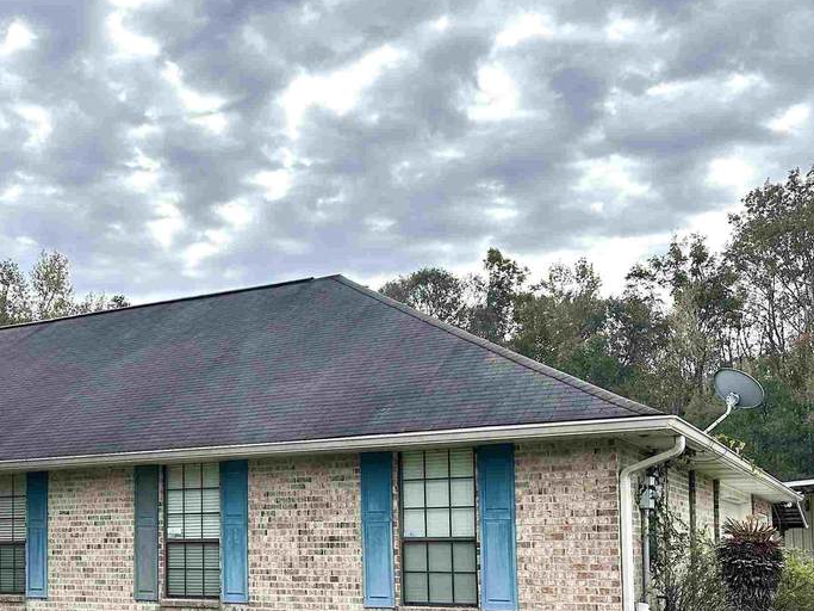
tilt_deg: +3.4
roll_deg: -0.7
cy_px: 490
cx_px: 172
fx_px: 1058
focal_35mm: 45
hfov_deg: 40.5
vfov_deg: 31.3
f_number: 1.78
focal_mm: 6.86
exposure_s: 1/2299
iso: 80
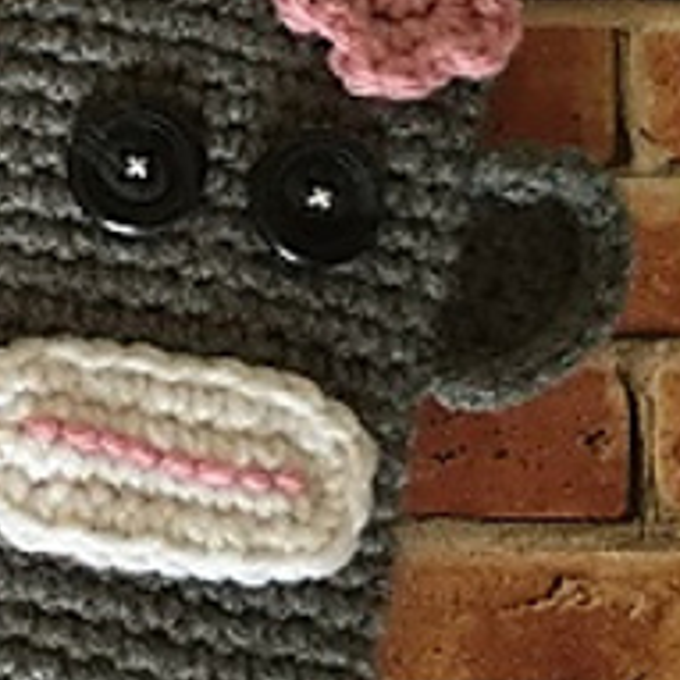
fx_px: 1489
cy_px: 272
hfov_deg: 23.0
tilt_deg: -85.2
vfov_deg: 25.7
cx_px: -192
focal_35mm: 67
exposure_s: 1/30
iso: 100
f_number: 2.2
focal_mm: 4.15
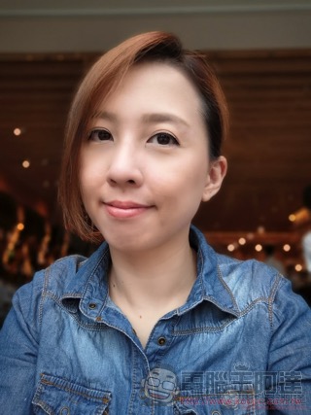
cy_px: 208
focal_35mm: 26
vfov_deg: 67.3
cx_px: 156
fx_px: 312
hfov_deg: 53.0
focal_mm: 3.36
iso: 50
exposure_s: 1/100
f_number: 2
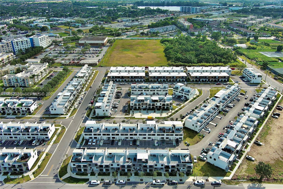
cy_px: 94
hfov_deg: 63.7
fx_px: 228
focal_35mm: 29
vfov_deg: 44.9
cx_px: 142
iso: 101
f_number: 2.8
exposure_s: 1/1486
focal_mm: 10.57
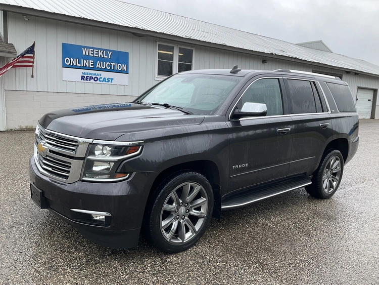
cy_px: 142
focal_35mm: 29
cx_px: 190
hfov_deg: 61.6
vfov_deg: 48.3
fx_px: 318
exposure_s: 1/428
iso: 25
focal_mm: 3
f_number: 1.8
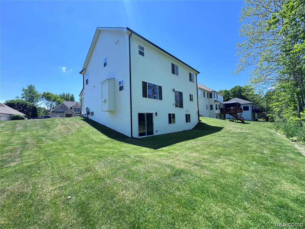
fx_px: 123
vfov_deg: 85.7
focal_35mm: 14
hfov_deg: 102.1
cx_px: 152
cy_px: 114
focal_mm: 2.22
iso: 40
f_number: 2.2
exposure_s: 1/548
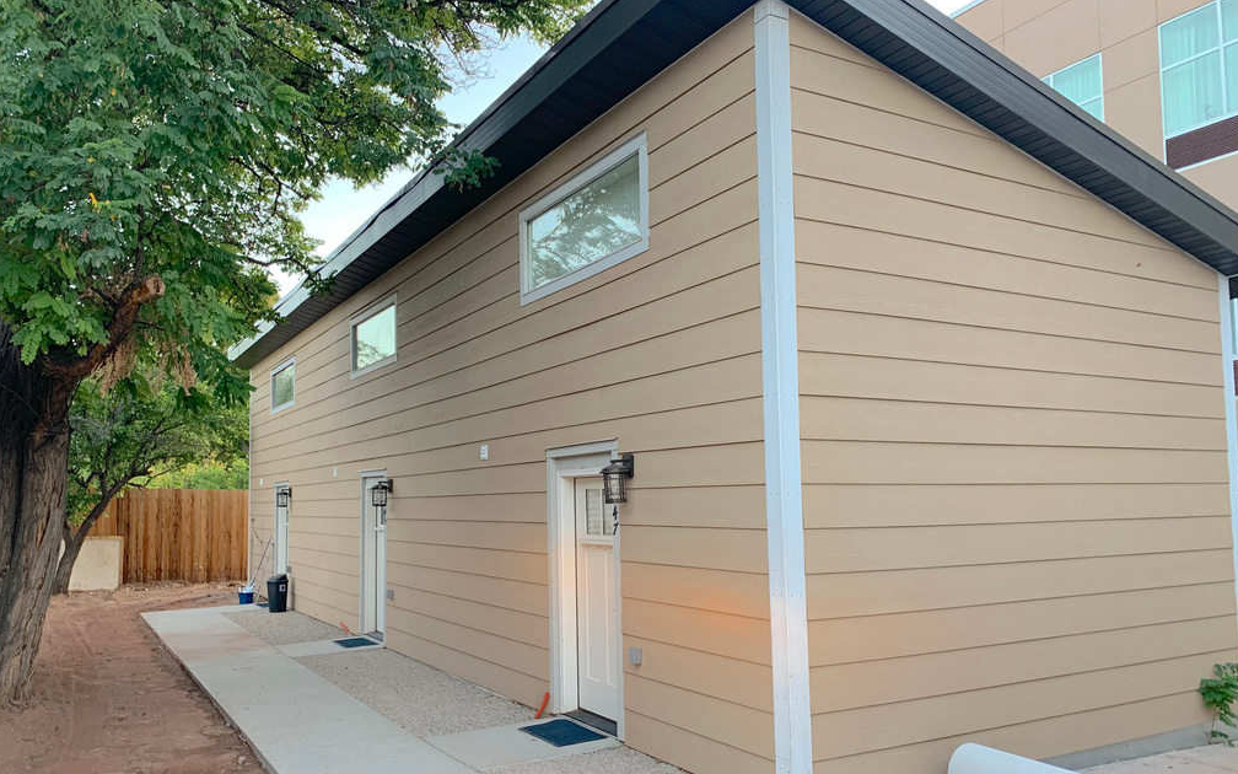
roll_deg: +0.1
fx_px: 945
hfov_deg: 66.5
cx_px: 613
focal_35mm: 28
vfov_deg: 44.4
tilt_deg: +1.5
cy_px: 450
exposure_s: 1/104
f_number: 1.8
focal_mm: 4.25
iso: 100
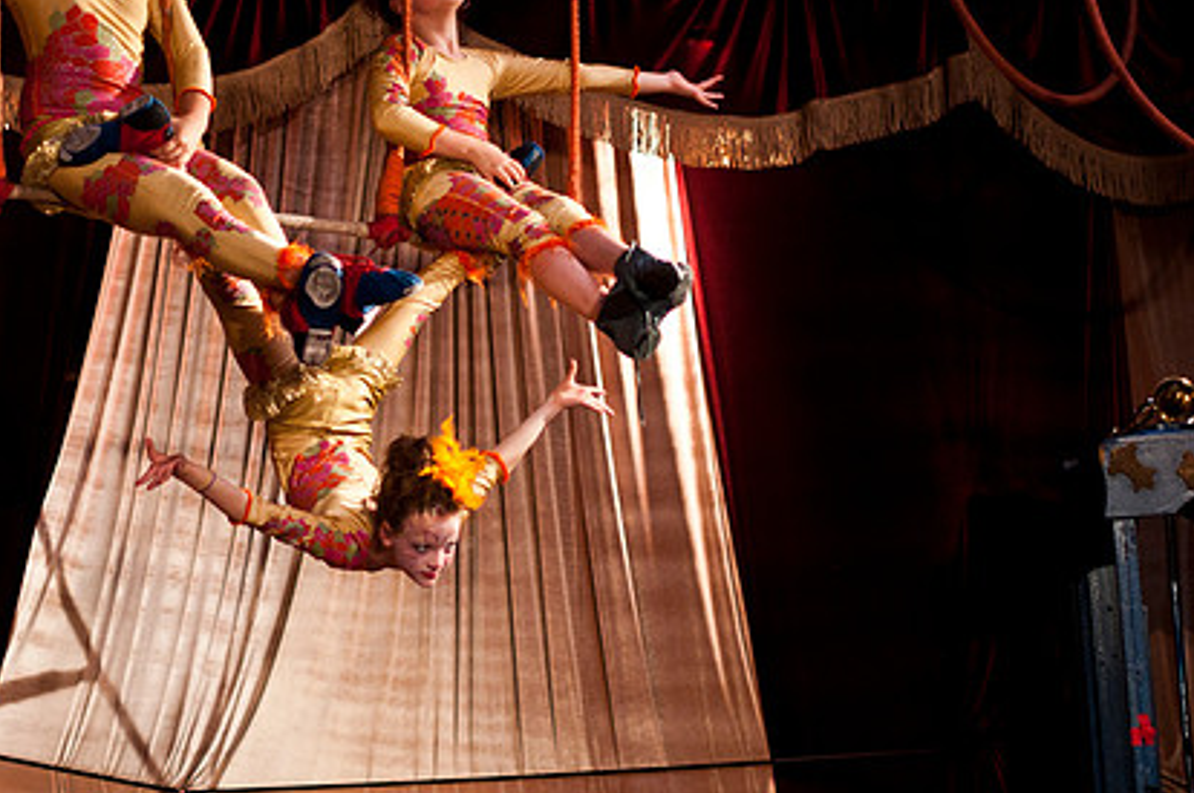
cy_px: 336
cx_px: 415
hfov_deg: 19.4
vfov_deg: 13.0
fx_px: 3478
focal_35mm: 105
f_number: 1.4
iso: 800
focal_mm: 50
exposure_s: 1/200
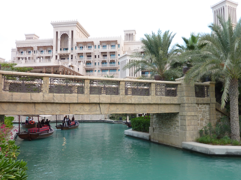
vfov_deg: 48.2
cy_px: 99
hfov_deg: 61.6
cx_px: 127
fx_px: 202
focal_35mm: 29
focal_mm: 4.1
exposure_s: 1/80
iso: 80
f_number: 3.3
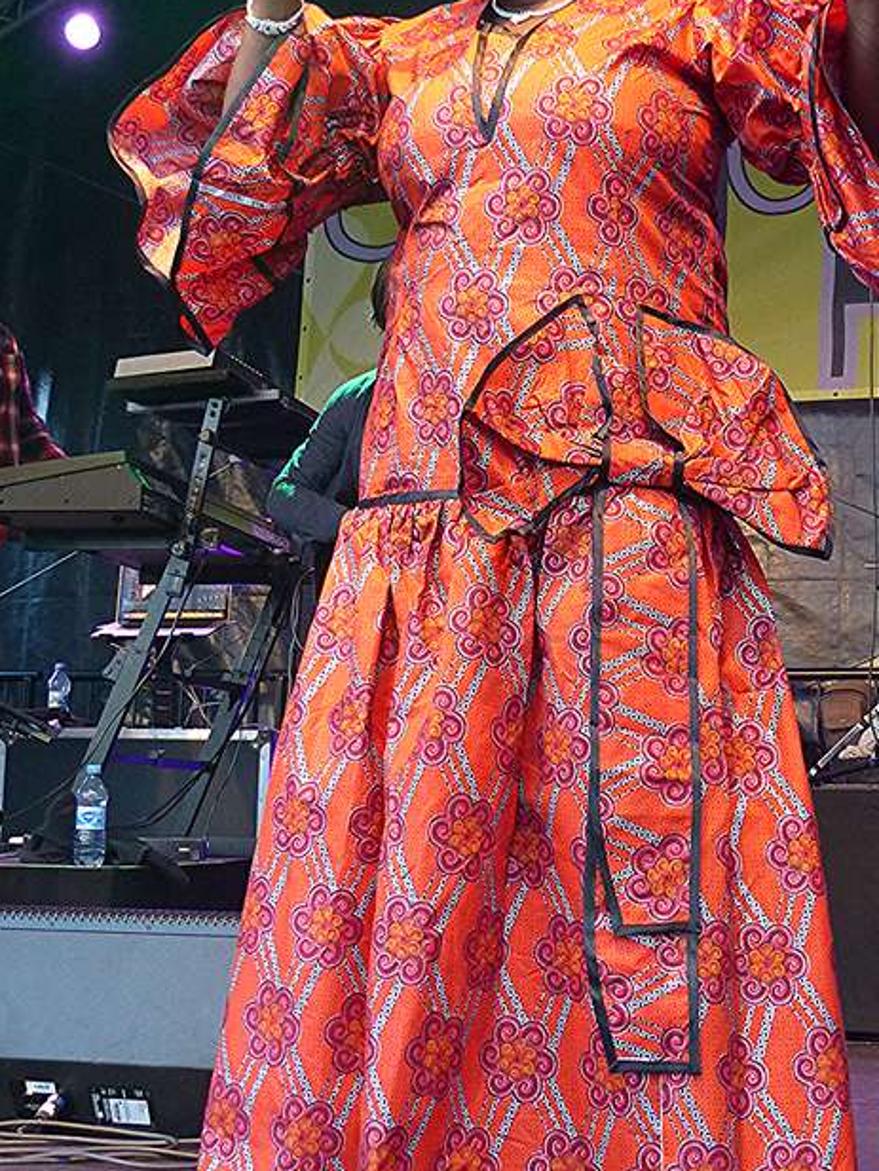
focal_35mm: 60
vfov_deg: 32.1
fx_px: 2031
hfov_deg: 24.4
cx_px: 528
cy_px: 497
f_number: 2.8
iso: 320
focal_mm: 6.6
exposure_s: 1/60
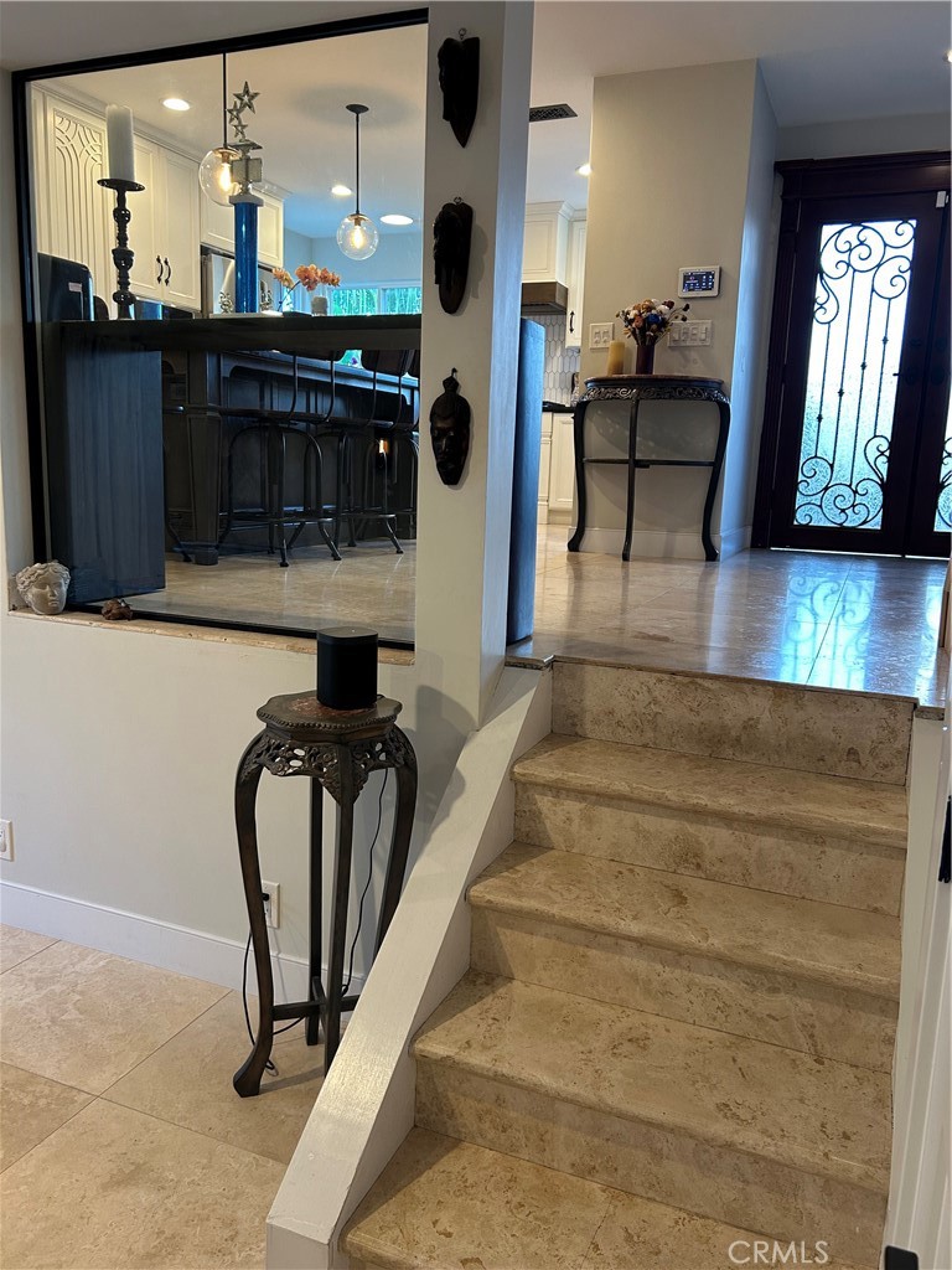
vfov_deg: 67.3
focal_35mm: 26
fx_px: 953
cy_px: 635
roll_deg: -2.7
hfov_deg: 53.1
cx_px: 476
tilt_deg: -10.8
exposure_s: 1/60
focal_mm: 5.7
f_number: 1.5
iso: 125
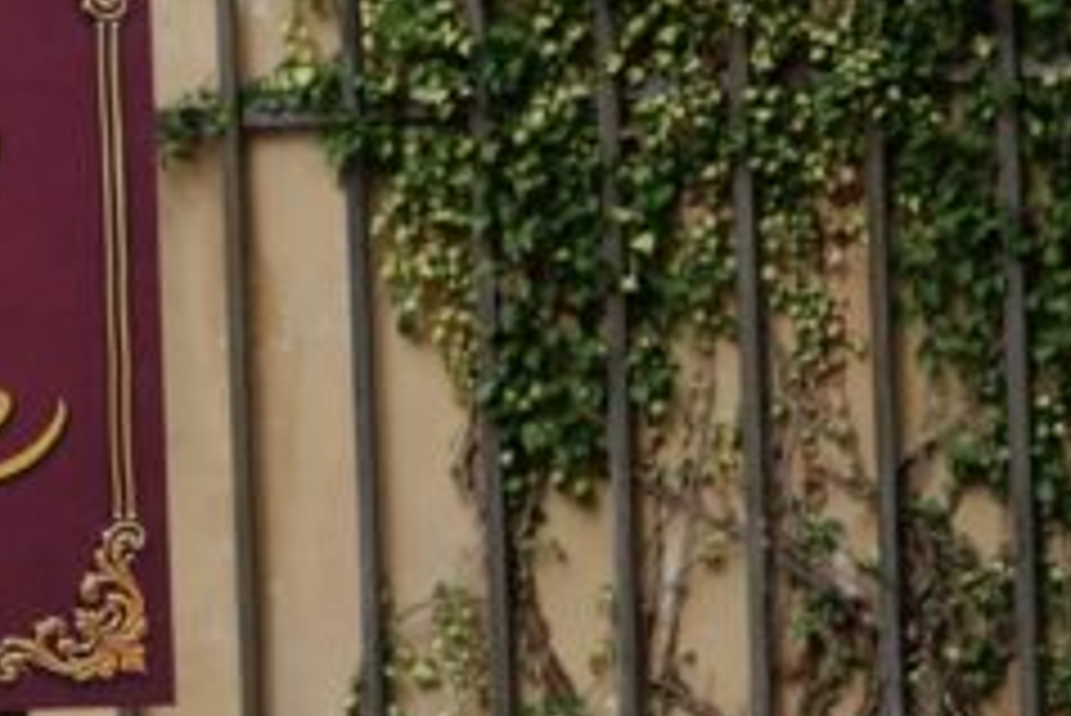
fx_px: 7352
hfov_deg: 7.8
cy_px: 423
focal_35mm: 247
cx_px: -1404
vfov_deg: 5.6
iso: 100
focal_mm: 49
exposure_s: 1/160
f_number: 4.5
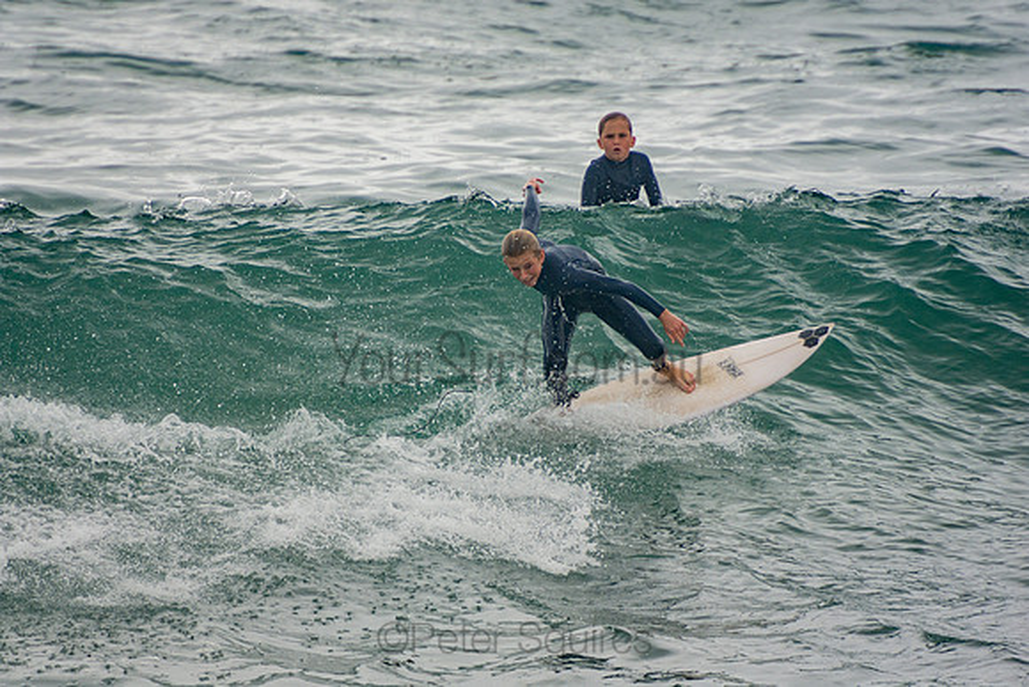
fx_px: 17153
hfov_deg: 3.4
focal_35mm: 600
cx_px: 514
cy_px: 344
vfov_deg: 2.3
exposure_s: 1/1250
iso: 320
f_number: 5.6
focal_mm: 400
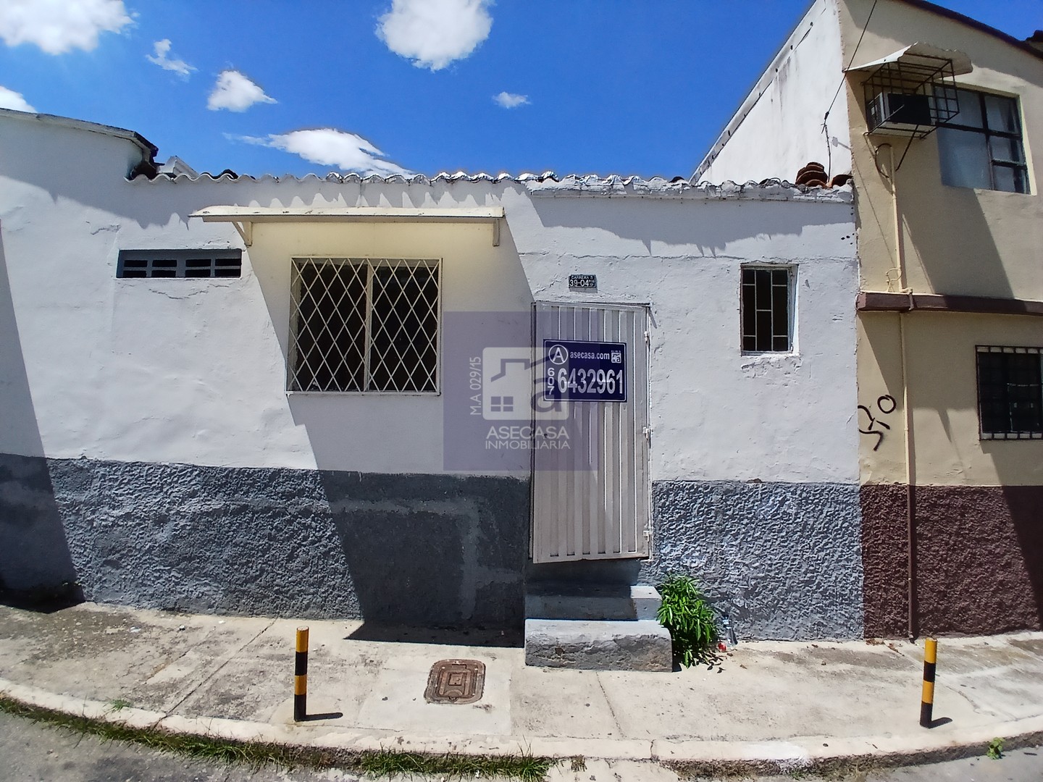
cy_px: 391
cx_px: 522
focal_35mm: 17
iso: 50
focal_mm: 1.4
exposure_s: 1/1664
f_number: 2.2
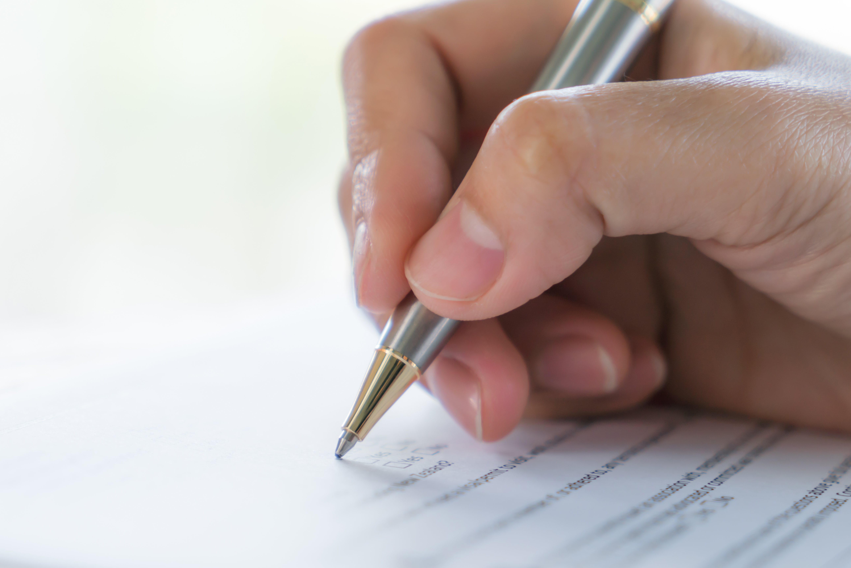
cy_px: 284
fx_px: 2482
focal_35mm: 105
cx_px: 426
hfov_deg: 19.5
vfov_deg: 13.0
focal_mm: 70
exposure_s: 1/80
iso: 160
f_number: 4
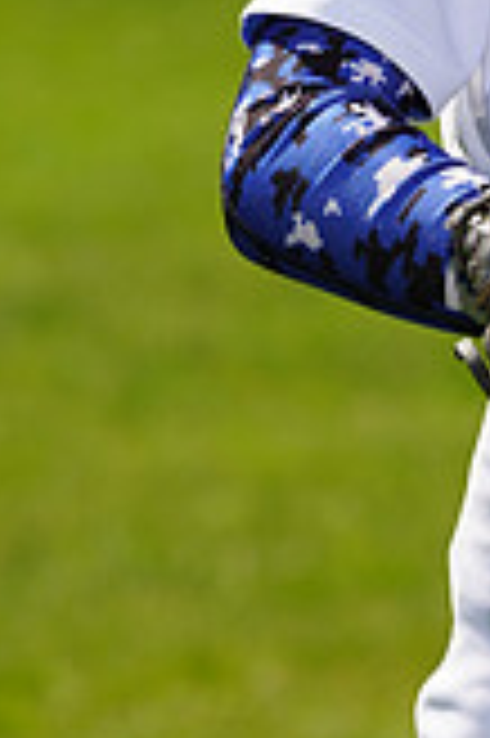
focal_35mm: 740
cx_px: 834
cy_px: -306
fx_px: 15139
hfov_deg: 1.9
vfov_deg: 2.8
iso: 100
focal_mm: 209
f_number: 8
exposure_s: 1/250
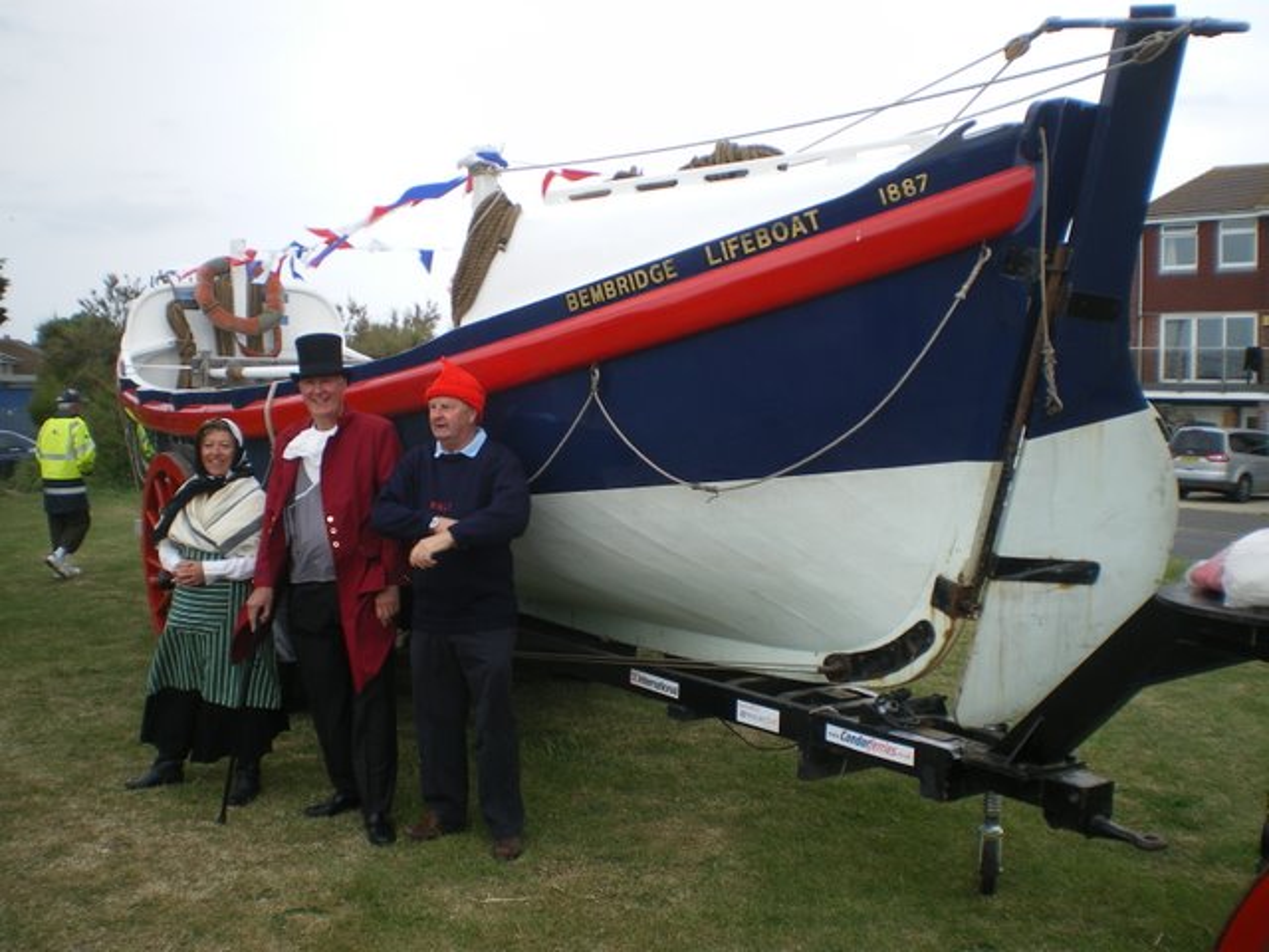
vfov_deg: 39.7
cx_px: 634
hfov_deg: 51.4
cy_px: 476
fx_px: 1320
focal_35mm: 36
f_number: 4.6
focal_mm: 6.3
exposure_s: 1/125
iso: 50
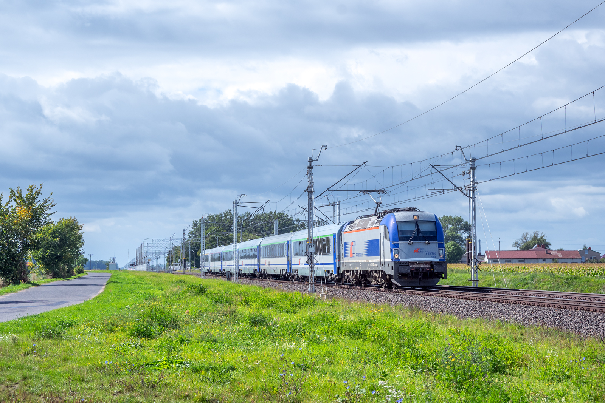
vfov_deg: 17.5
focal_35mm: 78
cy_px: 202
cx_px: 302
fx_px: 1311
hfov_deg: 26.0
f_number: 9
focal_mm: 52
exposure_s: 1/800
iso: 160
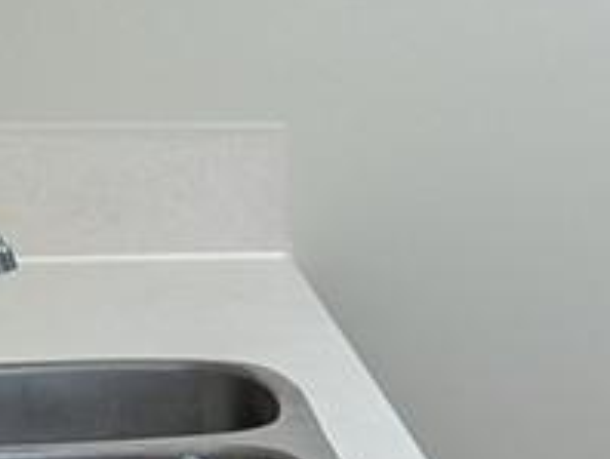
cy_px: 354
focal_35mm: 185
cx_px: 1023
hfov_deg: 10.2
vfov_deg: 8.0
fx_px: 3264
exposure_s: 1/24
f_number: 1.68
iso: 106
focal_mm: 6.9
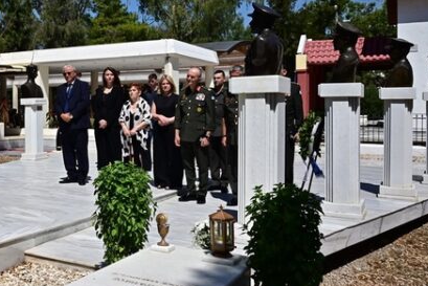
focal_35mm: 44
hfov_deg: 41.8
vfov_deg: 30.4
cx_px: 64
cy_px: 110
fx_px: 523
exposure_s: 1/1000
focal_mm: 24
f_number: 22
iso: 1250
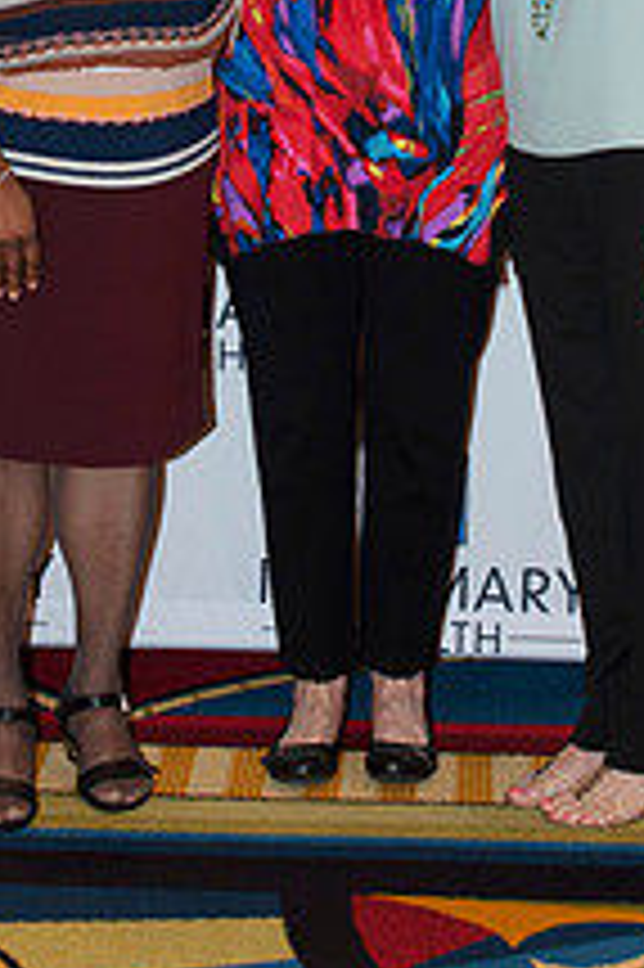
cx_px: 336
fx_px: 2956
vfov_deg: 18.2
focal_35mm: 110
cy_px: 50
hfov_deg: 12.4
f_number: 5.6
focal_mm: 35
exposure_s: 1/60
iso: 400
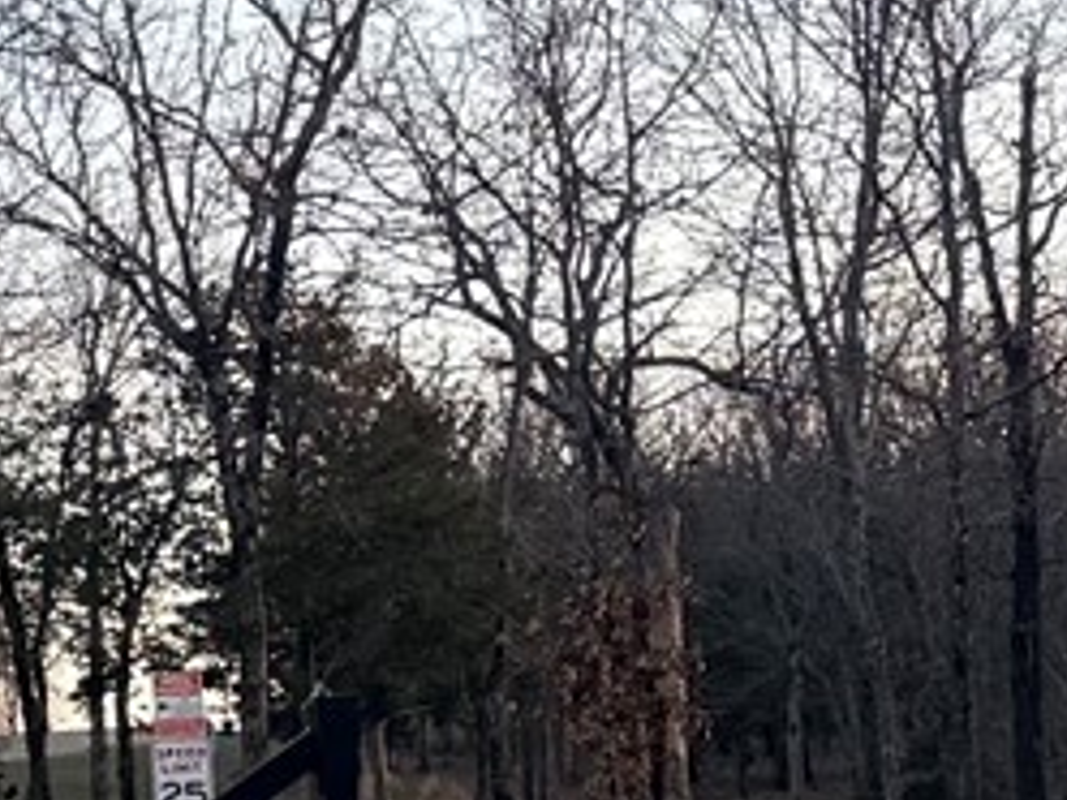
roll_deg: +2.0
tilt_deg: +7.5
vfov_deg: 8.0
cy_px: 619
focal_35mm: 186
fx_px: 5733
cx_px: -2160
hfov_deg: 8.7
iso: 80
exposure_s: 1/344
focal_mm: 6.76
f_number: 1.78
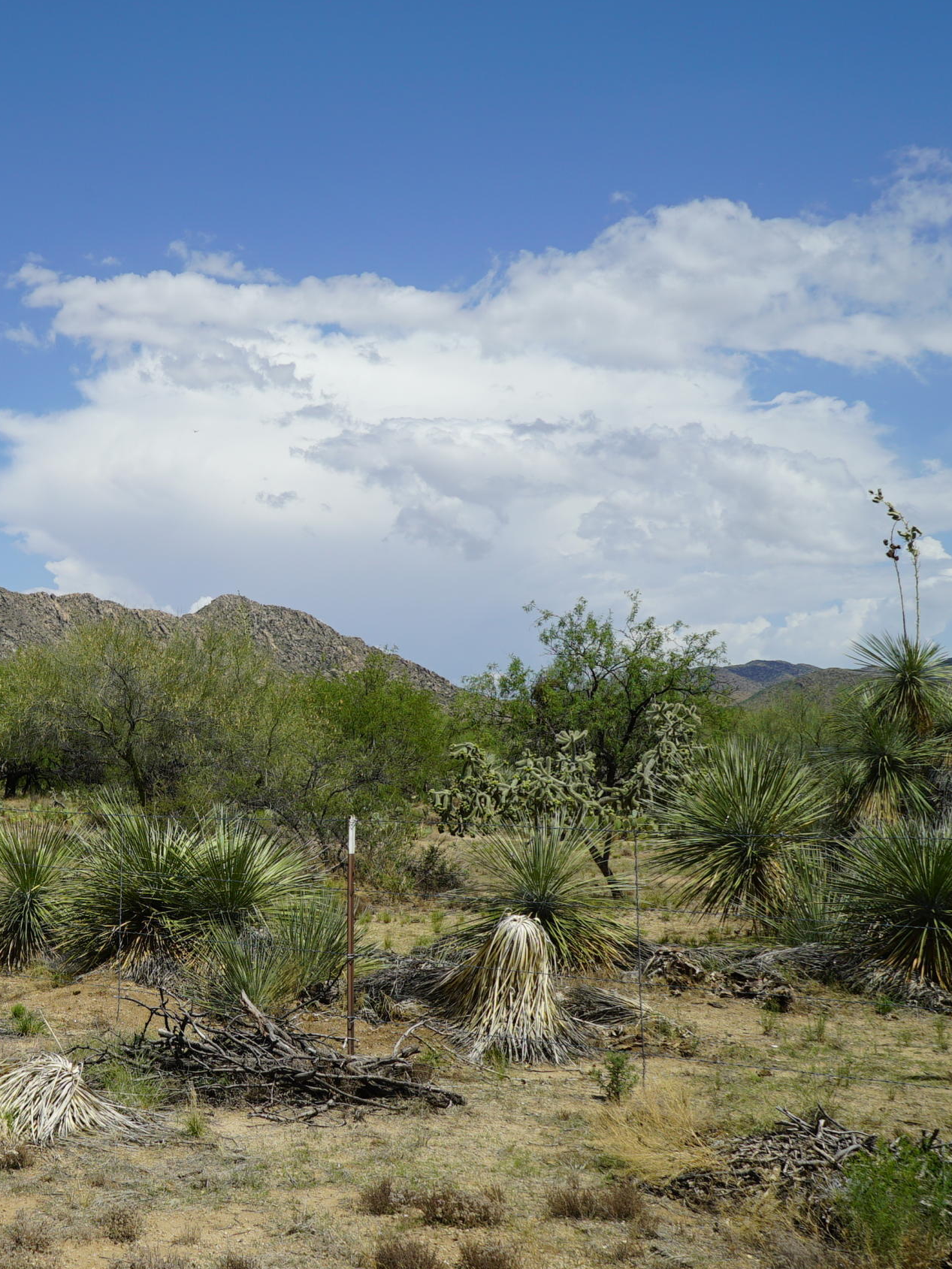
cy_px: 665
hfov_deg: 33.3
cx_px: 100
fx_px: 1503
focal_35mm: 41
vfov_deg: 45.8
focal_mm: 24
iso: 100
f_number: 14
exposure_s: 1/160
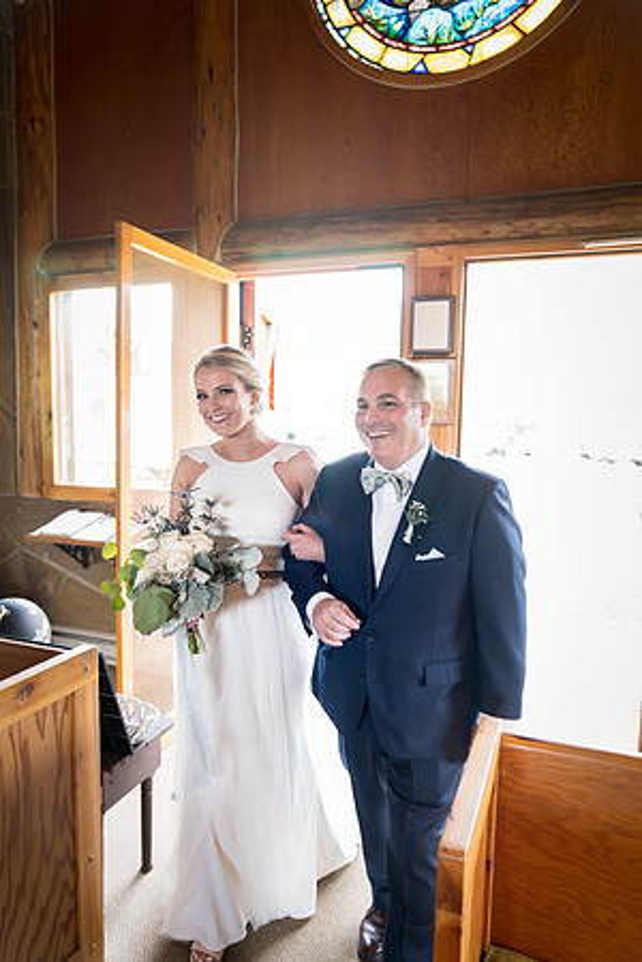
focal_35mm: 24
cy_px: 481
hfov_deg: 53.1
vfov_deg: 73.7
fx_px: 642
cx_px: 321
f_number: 2.8
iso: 800
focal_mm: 24
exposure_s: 1/80
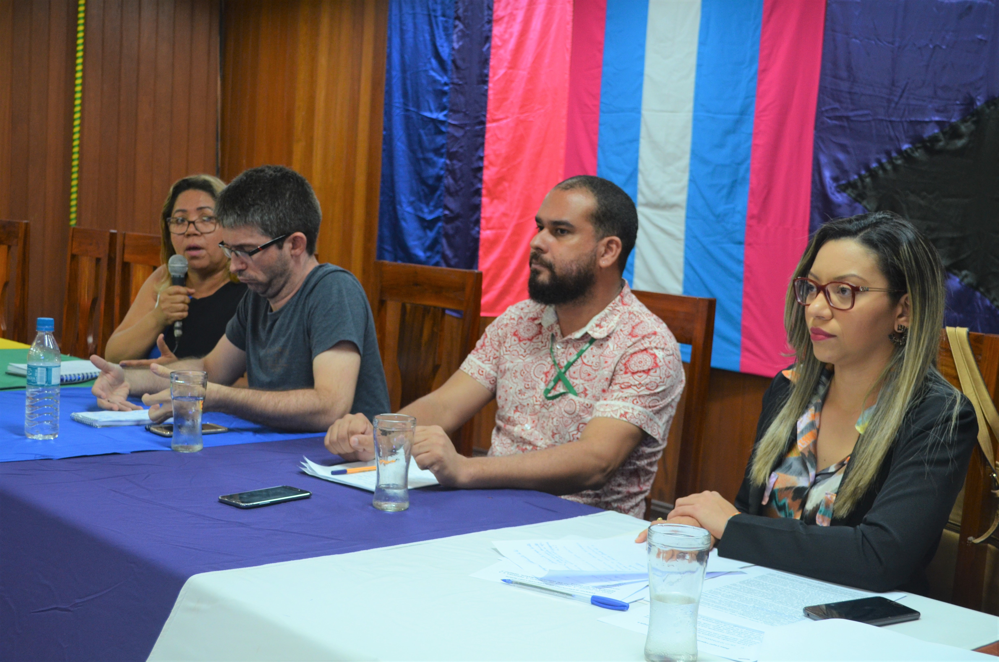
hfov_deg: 41.2
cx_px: 500
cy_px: 331
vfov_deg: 28.0
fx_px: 1329
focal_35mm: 48
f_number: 4.8
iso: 800
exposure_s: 1/50
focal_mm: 32
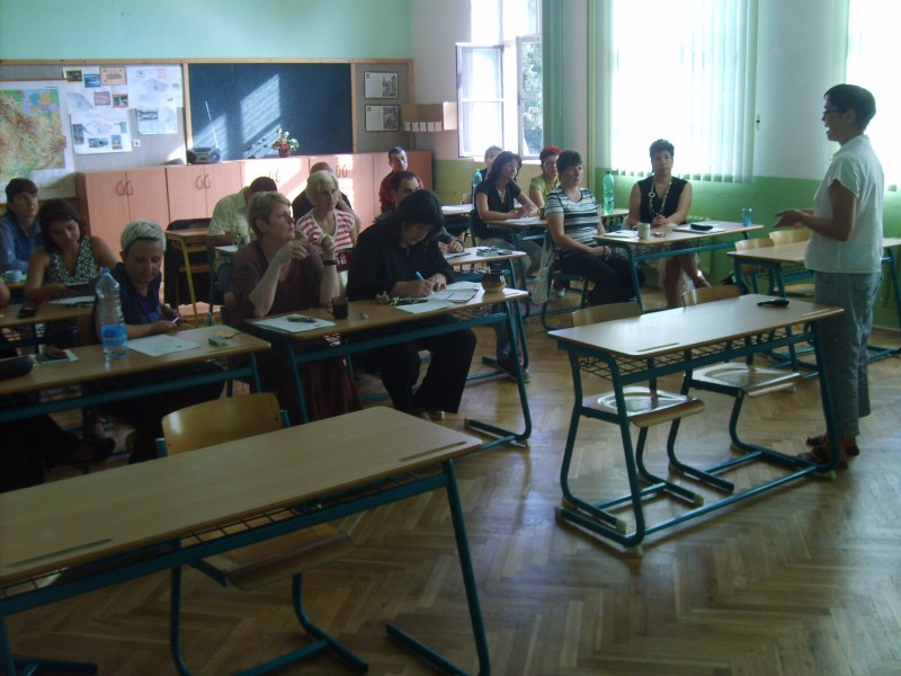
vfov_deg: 40.7
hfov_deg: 52.6
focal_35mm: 35
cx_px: 450
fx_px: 911
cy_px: 338
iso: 56
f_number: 2.8
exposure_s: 1/30
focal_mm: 5.8
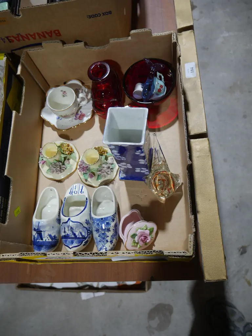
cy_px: 168
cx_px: 126
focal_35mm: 30
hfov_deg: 46.8
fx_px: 291
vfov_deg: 60.0
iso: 200
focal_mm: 15
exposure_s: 1/100
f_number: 3.6
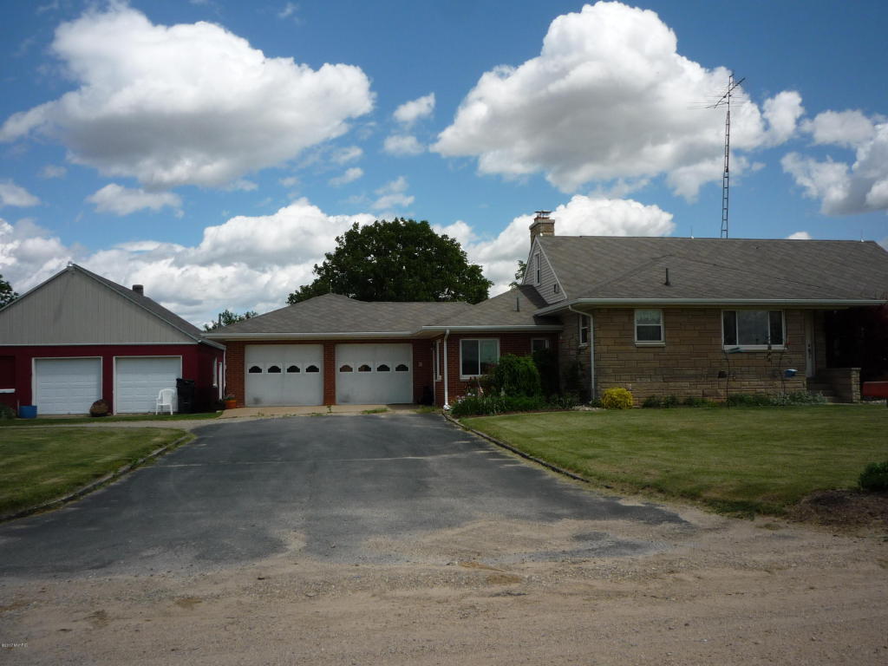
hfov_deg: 55.4
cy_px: 333
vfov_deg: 42.9
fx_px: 847
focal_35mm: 33
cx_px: 444
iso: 100
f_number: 5.6
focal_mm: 5.3
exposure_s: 1/500
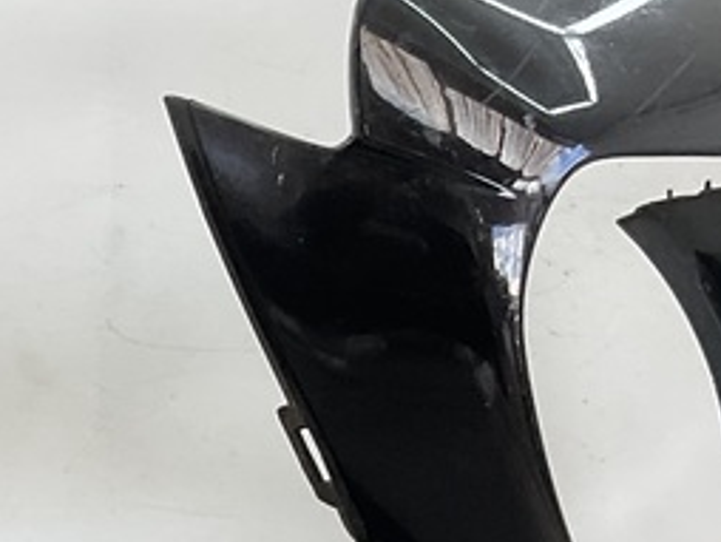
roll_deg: -1.3
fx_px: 2398
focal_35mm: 115
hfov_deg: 16.2
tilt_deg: -14.0
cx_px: -213
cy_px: 865
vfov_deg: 12.2
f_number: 1.8
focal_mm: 3
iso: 25
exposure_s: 1/120
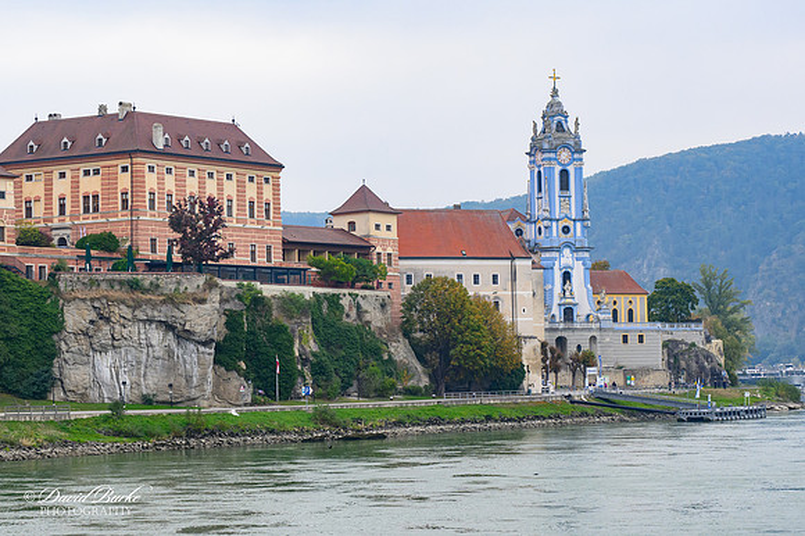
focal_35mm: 97
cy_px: 268
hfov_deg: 21.0
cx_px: 402
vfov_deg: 14.1
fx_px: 2168
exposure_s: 1/400
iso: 1100
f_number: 8
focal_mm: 65
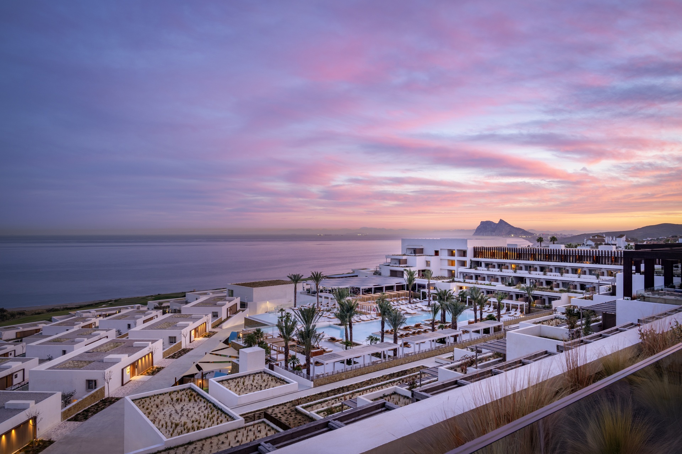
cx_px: 341
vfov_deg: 53.1
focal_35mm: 24
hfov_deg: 73.8
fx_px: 455
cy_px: 227
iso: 100
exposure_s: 4
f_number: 20
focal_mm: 24
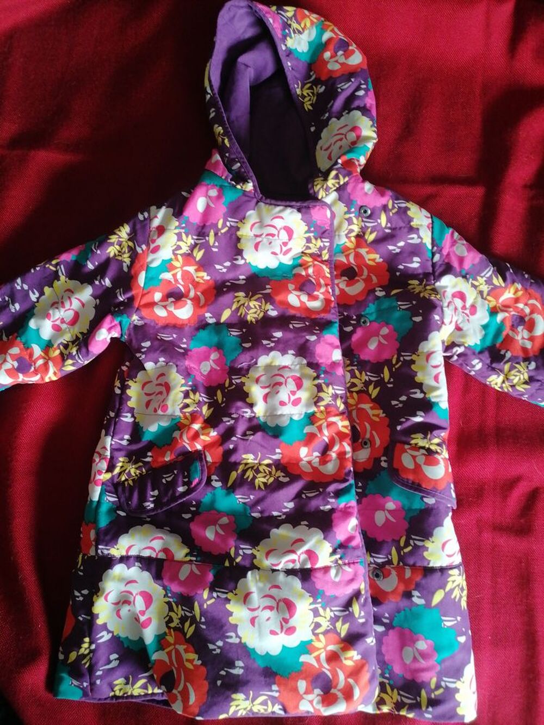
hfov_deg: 51.4
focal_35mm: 27
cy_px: 362
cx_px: 272
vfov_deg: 65.3
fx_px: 566
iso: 160
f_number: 1.8
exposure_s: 1/33.3
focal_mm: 4.75
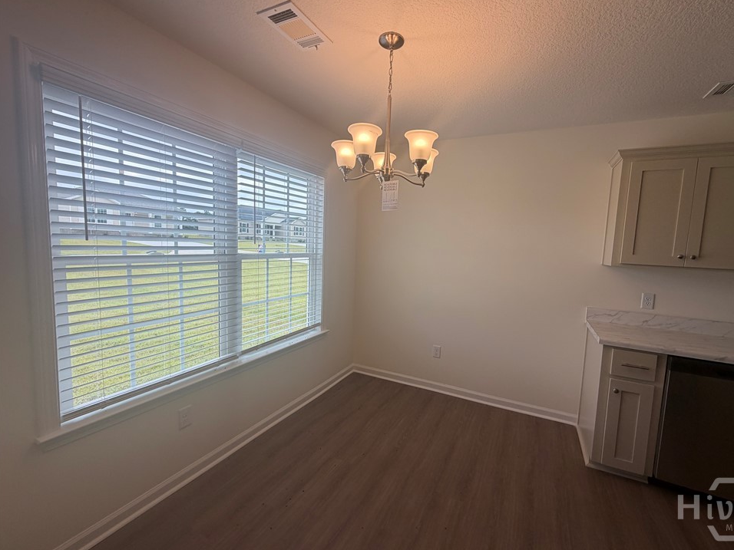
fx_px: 318
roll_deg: -1.9
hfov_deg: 98.0
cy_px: 274
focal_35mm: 15
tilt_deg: -5.3
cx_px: 390
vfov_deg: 81.7
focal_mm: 2.22
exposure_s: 1/136
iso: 40
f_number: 2.2
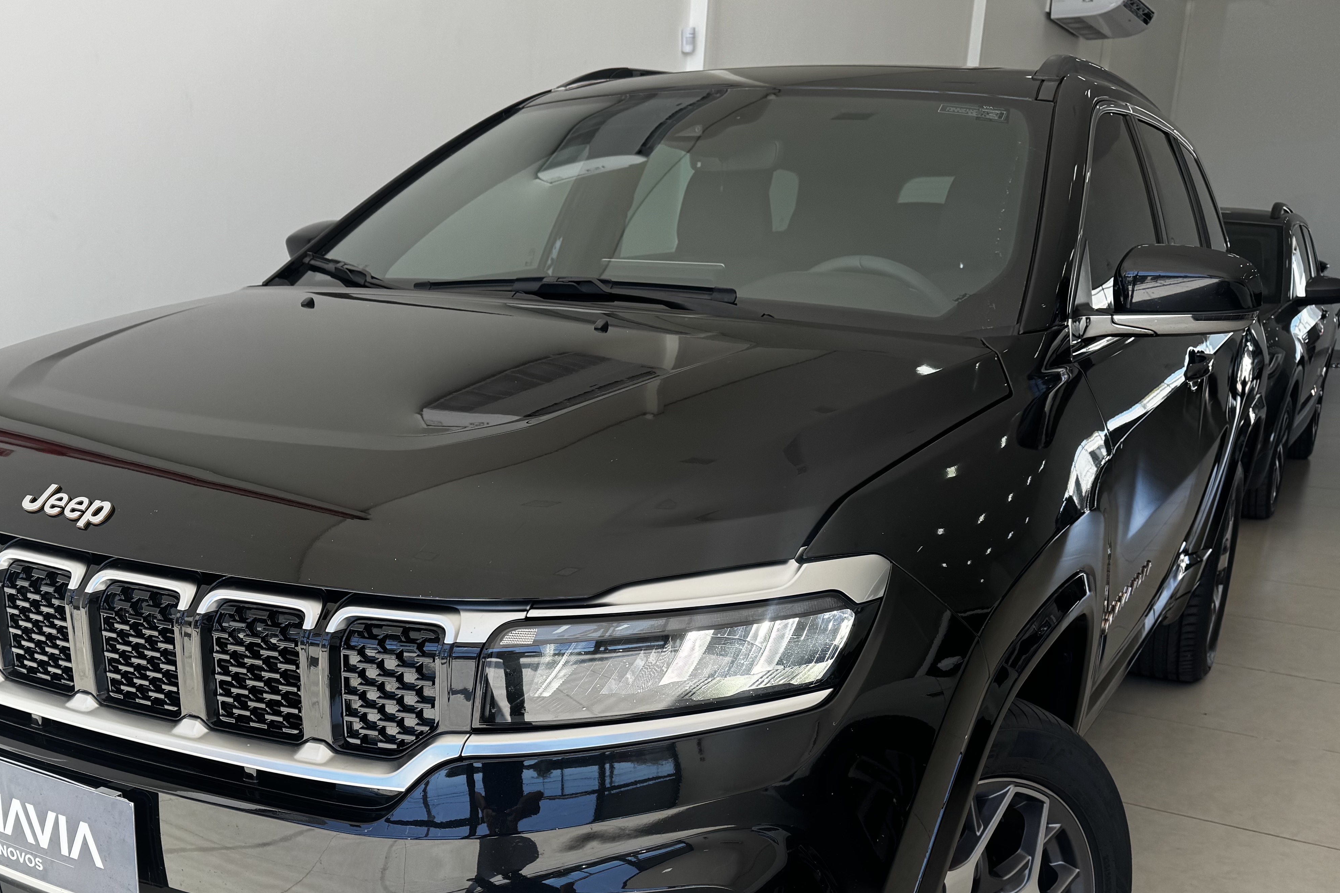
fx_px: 1340
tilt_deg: -16.0
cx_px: 520
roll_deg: -2.1
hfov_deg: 52.7
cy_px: 622
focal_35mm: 36
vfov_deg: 36.3
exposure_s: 1/651
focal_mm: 6.76
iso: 80
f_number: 1.78
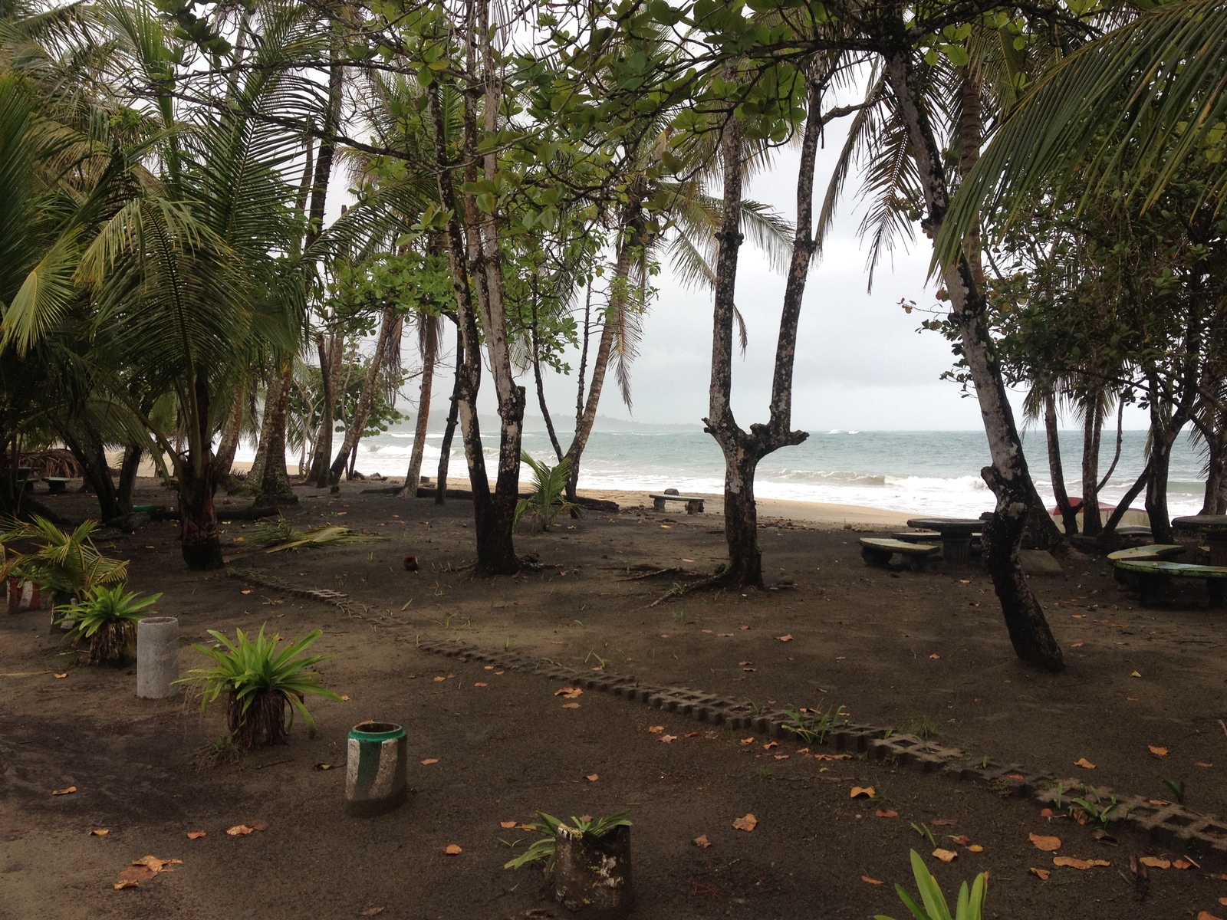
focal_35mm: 35
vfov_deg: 40.7
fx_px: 1241
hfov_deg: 52.6
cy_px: 460
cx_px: 614
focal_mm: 4.28
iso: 50
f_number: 2.4
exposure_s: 1/277
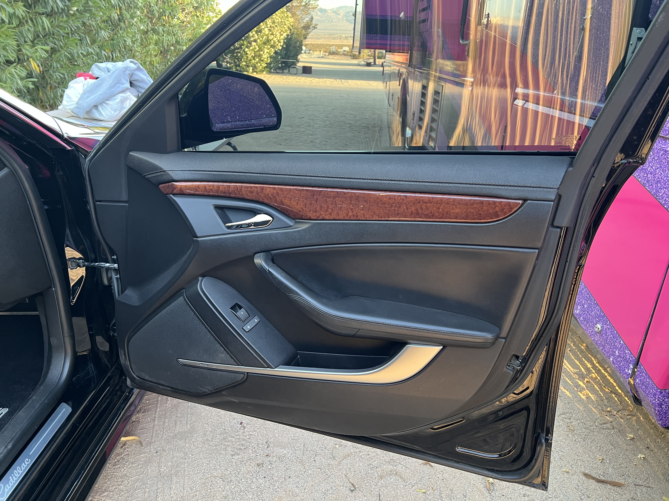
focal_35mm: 26
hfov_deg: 67.3
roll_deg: -1.8
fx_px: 502
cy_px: 250
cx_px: 334
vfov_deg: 53.1
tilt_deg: -23.1
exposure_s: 1/79
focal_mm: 5.7
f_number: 1.5
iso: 125
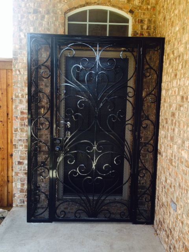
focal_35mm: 33
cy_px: 126
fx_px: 240
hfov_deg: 42.9
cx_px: 94
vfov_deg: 55.4
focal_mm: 4.12
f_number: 2.4
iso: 50
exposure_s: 1/64
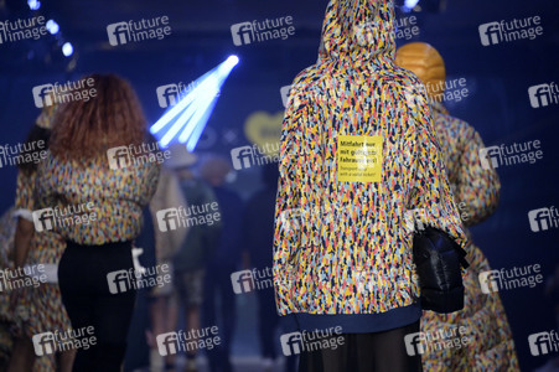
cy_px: 186
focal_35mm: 300
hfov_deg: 6.9
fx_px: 4655
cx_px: 280
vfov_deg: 4.6
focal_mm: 300
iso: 8000
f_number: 5.6
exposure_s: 1/500
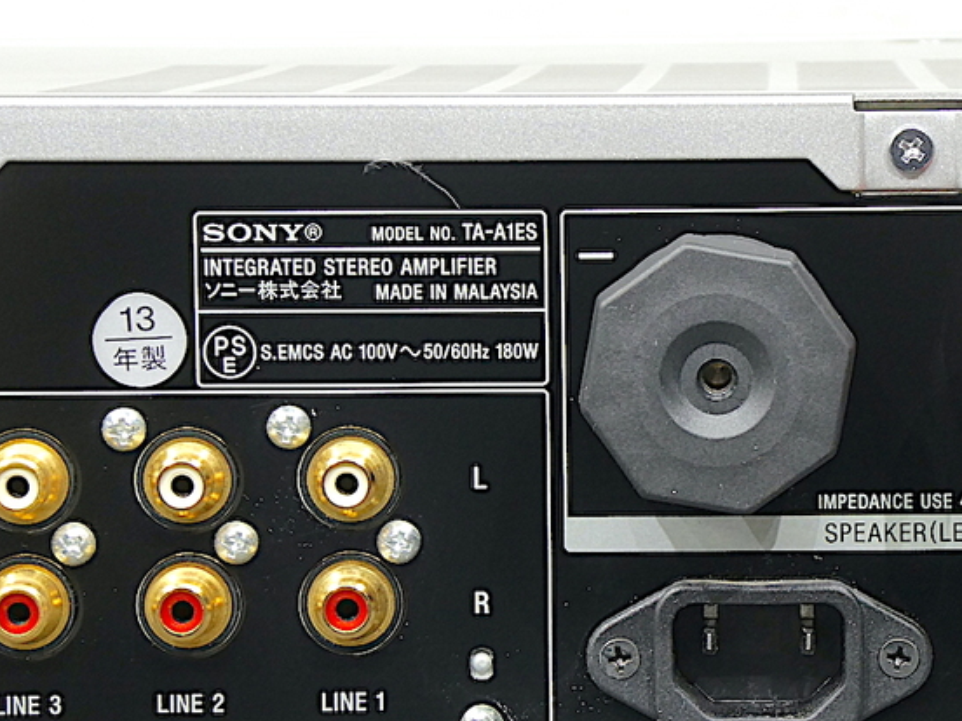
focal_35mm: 200
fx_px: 5558
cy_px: 489
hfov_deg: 9.9
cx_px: 650
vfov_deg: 7.4
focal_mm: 20.6
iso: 200
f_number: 5.1
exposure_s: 1/5
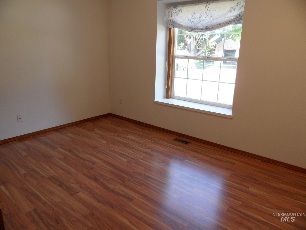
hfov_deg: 71.6
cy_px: 115
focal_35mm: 24
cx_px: 153
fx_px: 212
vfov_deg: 56.8
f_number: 3.2
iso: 100
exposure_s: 1/60
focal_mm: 3.9
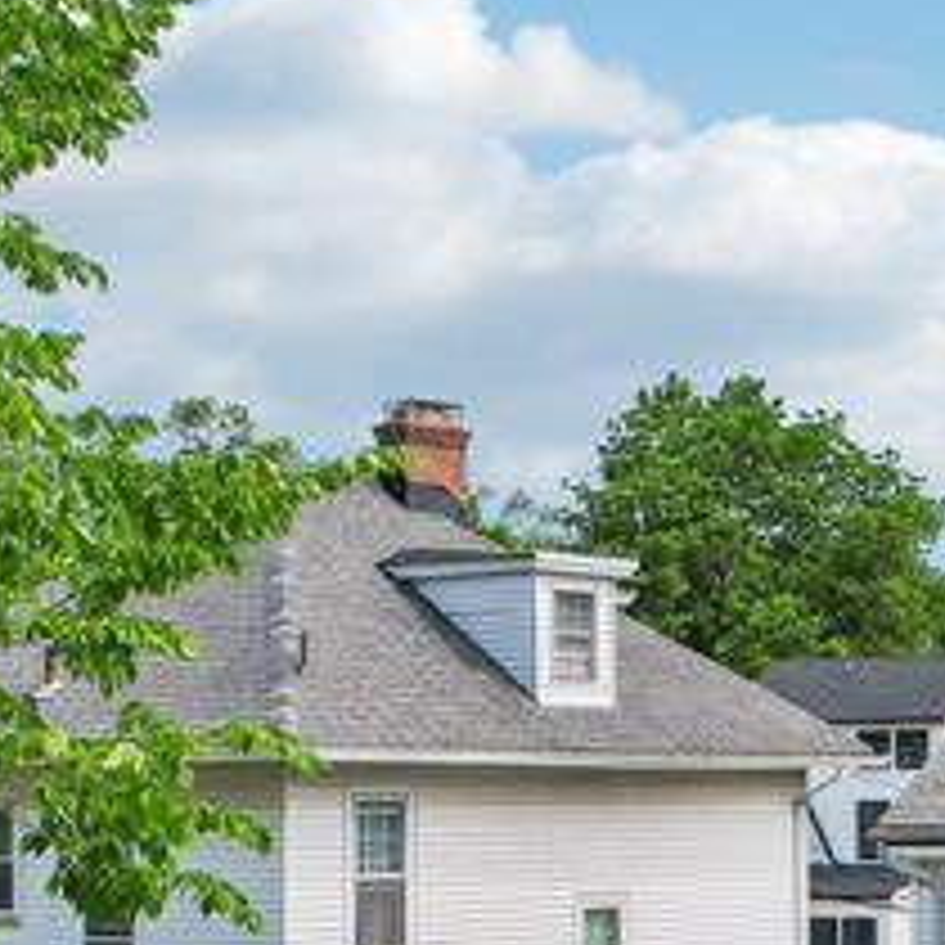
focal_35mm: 91
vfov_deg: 17.4
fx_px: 2811
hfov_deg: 18.2
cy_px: 1354
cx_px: 1094
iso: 100
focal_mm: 8.4
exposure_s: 1/1250
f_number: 2.8
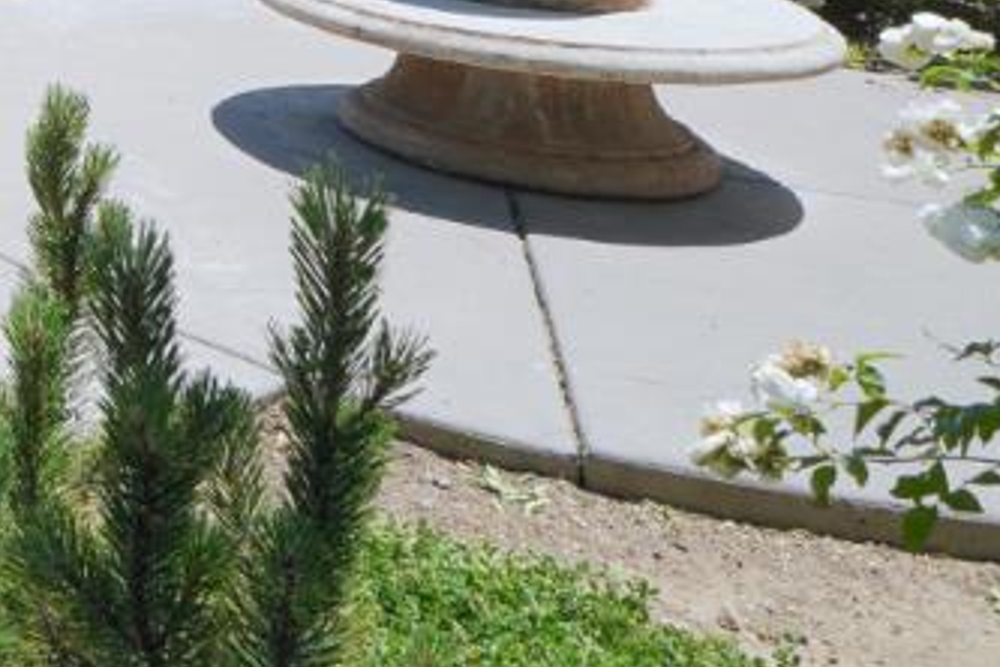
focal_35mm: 54
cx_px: -727
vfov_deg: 21.0
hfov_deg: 23.2
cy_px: -349
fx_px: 1500
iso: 200
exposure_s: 1/400
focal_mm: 12
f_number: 8
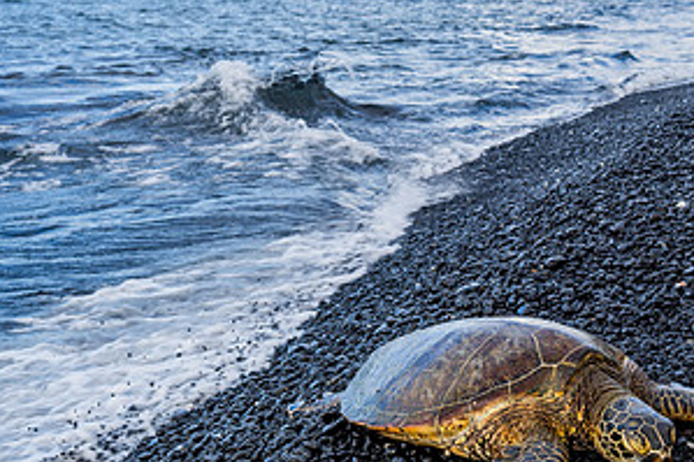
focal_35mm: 68
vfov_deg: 20.0
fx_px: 1310
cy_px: 201
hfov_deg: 29.4
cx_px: 480
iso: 125
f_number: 9
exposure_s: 1/160
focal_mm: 35
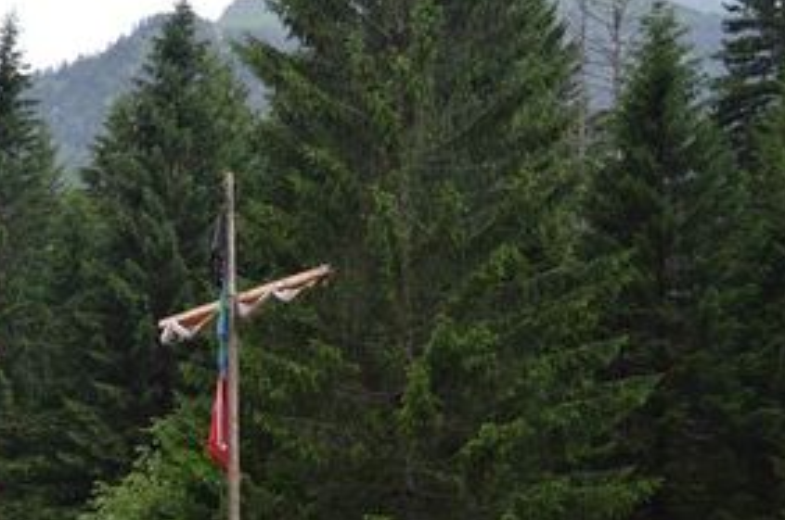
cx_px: 39
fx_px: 1460
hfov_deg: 28.6
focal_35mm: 67
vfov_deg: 19.9
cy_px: 456
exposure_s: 1/80
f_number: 4.5
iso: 400
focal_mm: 21
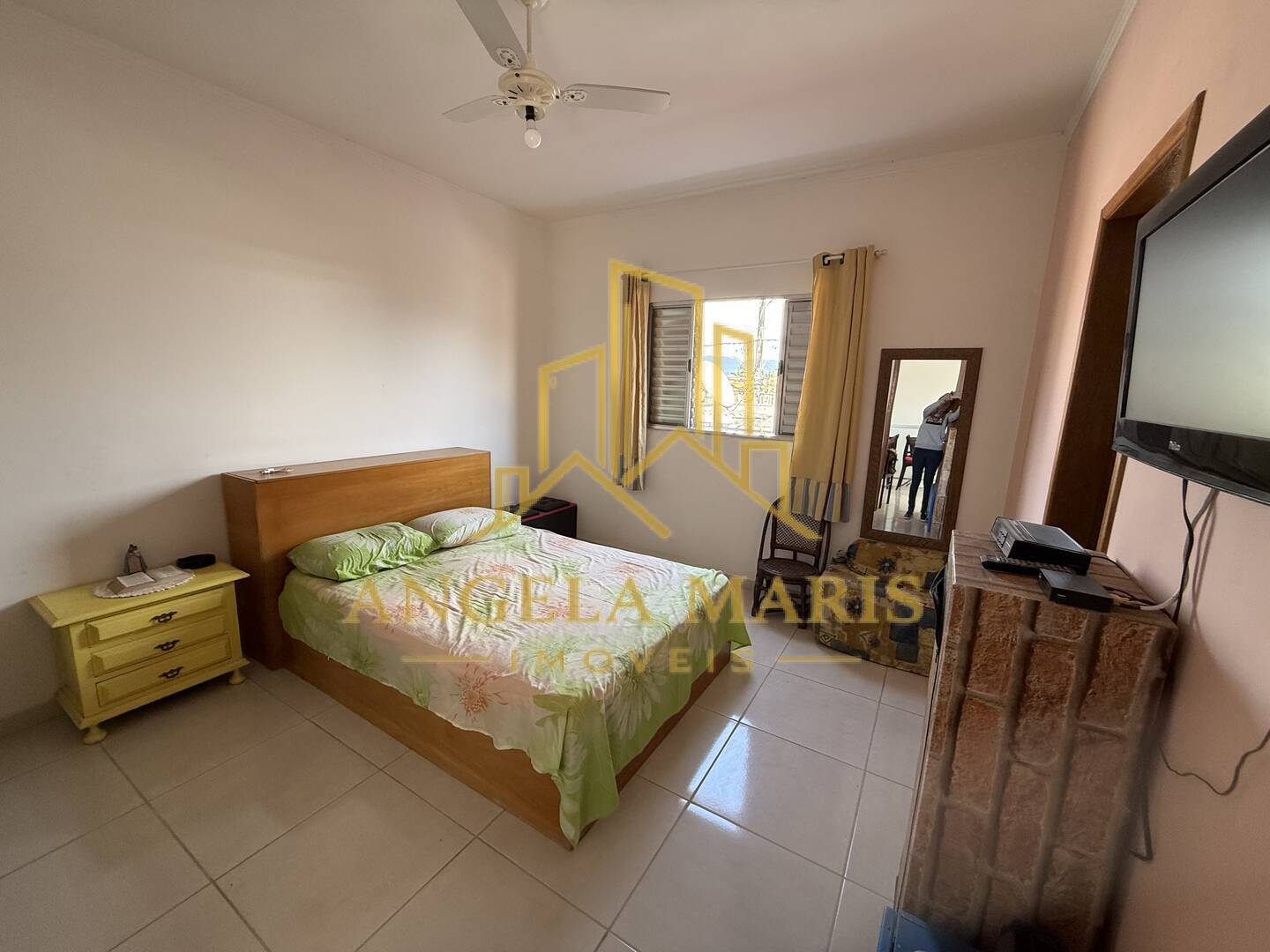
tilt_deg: -11.3
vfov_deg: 85.7
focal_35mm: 14
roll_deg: -1.9
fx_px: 514
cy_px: 476
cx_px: 635
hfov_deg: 102.1
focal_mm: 2.22
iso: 160
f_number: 2.2
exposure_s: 1/99
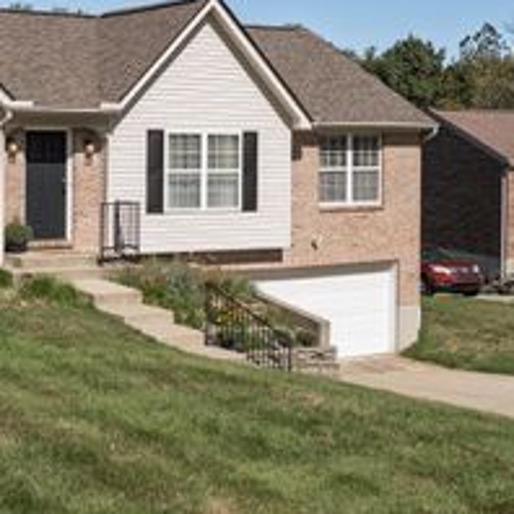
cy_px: 160
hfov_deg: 26.9
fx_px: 1025
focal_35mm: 61
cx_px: 26
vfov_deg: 27.9
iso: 250
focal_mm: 28.5
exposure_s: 1/640
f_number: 10
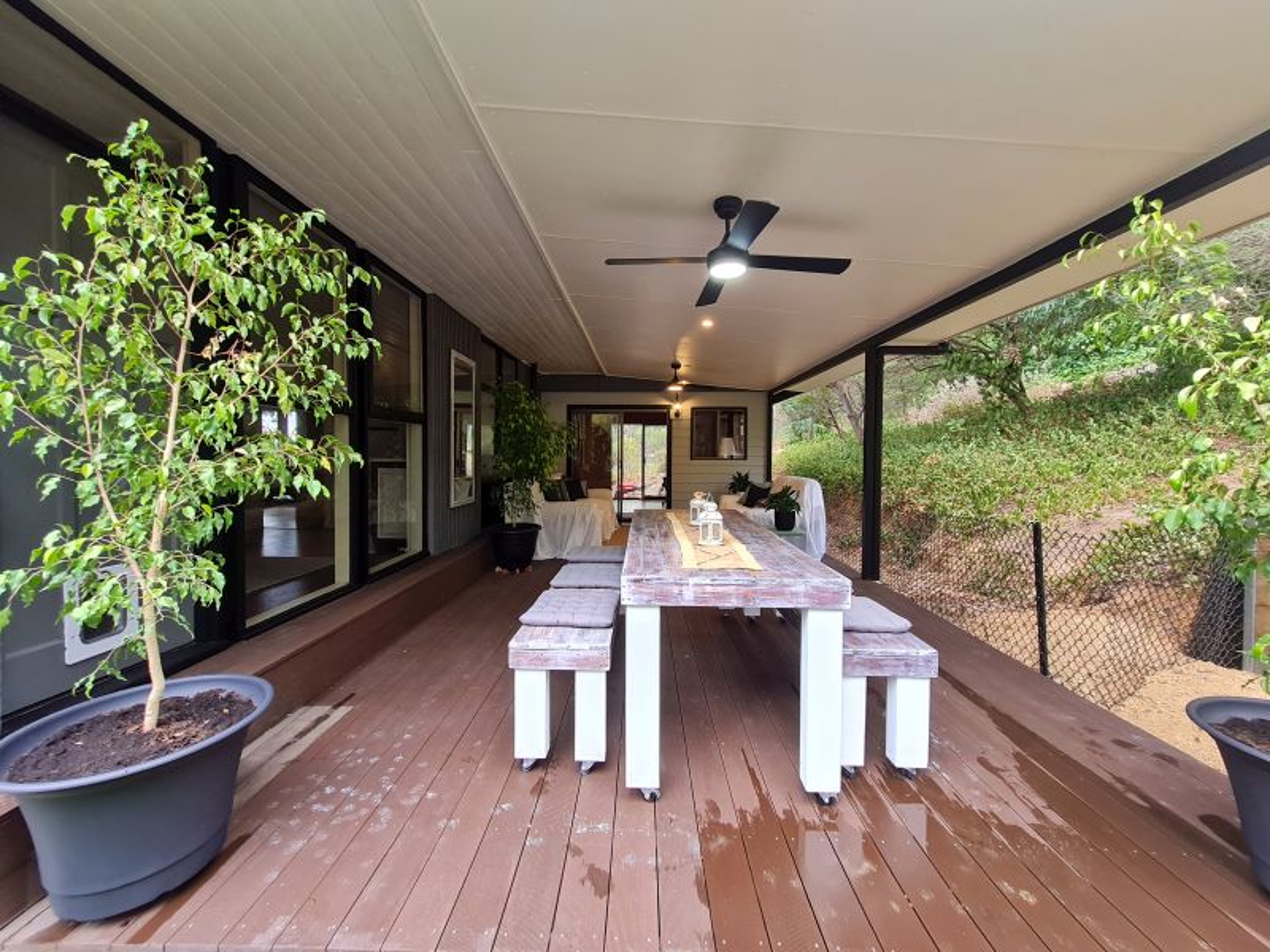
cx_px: 635
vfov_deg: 89.9
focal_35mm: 13
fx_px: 477
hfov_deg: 106.2
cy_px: 476
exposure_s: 1/50
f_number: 2.2
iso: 125
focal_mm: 1.74
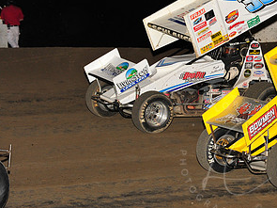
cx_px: 236
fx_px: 1392
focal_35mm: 174
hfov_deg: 11.3
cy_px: 72
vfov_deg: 8.5
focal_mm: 92
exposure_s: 1/320
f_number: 6.3
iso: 1000
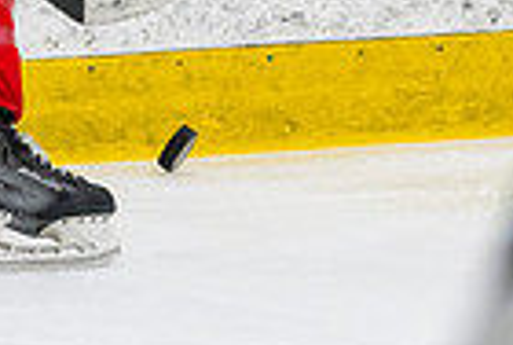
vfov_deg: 1.8
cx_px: -473
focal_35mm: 783
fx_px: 11181
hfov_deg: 2.6
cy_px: -294
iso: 2000
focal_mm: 120
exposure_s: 1/640
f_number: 3.2
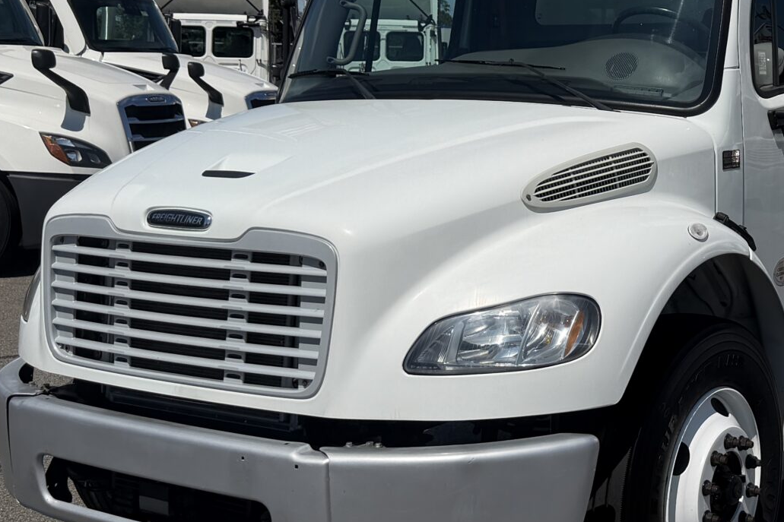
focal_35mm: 62
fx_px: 1350
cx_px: 735
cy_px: 76
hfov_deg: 30.6
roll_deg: +1.1
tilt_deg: -0.2
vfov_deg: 21.5
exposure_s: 1/10309
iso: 80
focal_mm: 6.76
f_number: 1.78
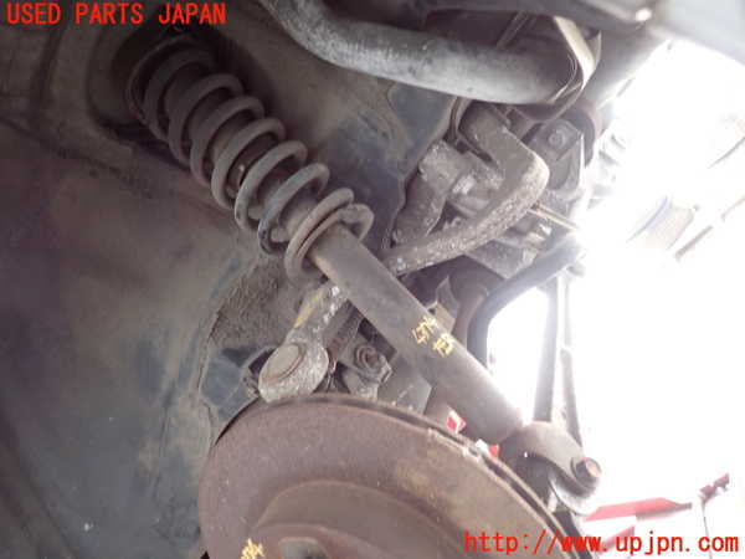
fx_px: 538
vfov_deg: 54.9
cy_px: 280
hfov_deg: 69.4
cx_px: 372
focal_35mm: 25
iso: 250
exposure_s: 1/30
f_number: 2
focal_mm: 4.5
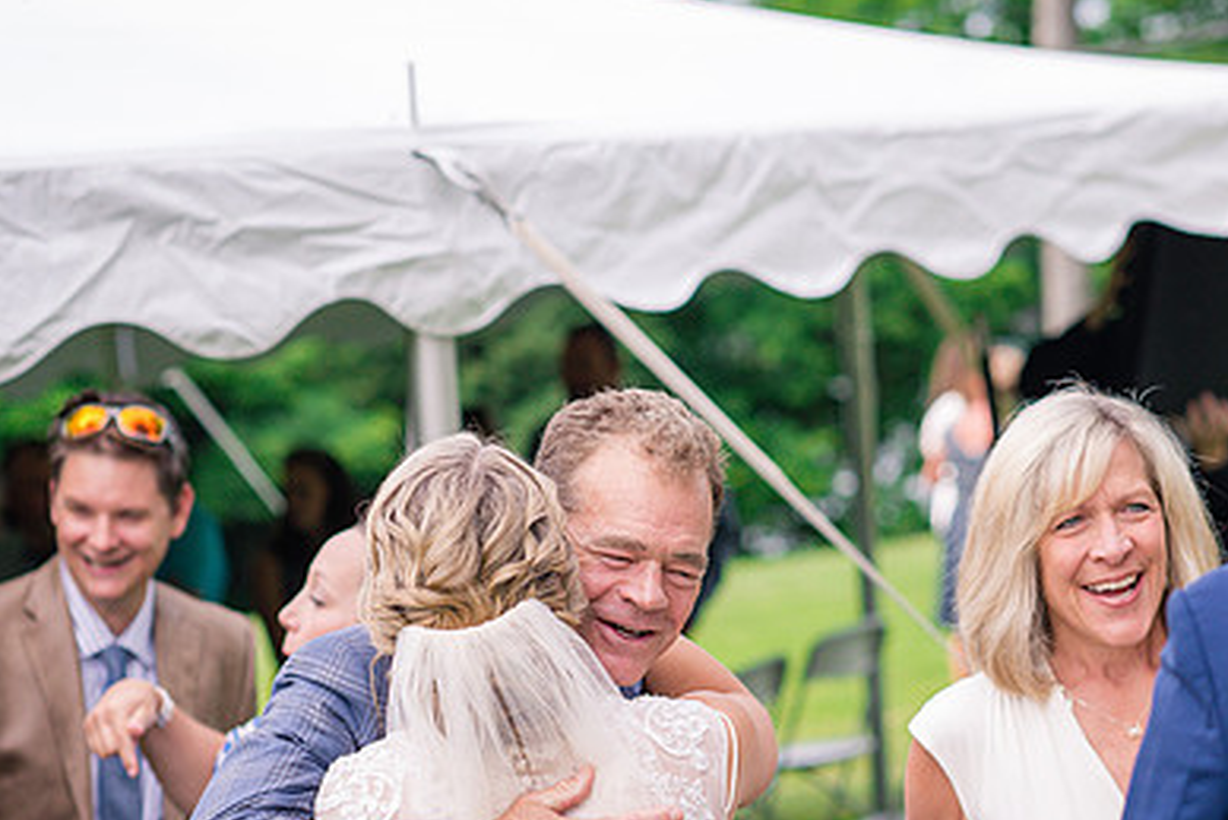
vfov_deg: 10.8
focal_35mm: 127
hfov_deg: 16.1
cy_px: 606
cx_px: 712
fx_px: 4333
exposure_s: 1/2000
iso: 500
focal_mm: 85
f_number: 3.2
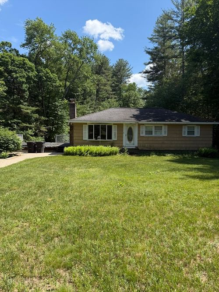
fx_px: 203
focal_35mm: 24
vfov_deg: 71.6
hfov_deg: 56.8
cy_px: 146
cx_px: 110
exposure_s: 1/2703
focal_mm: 6.76
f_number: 1.78
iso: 100
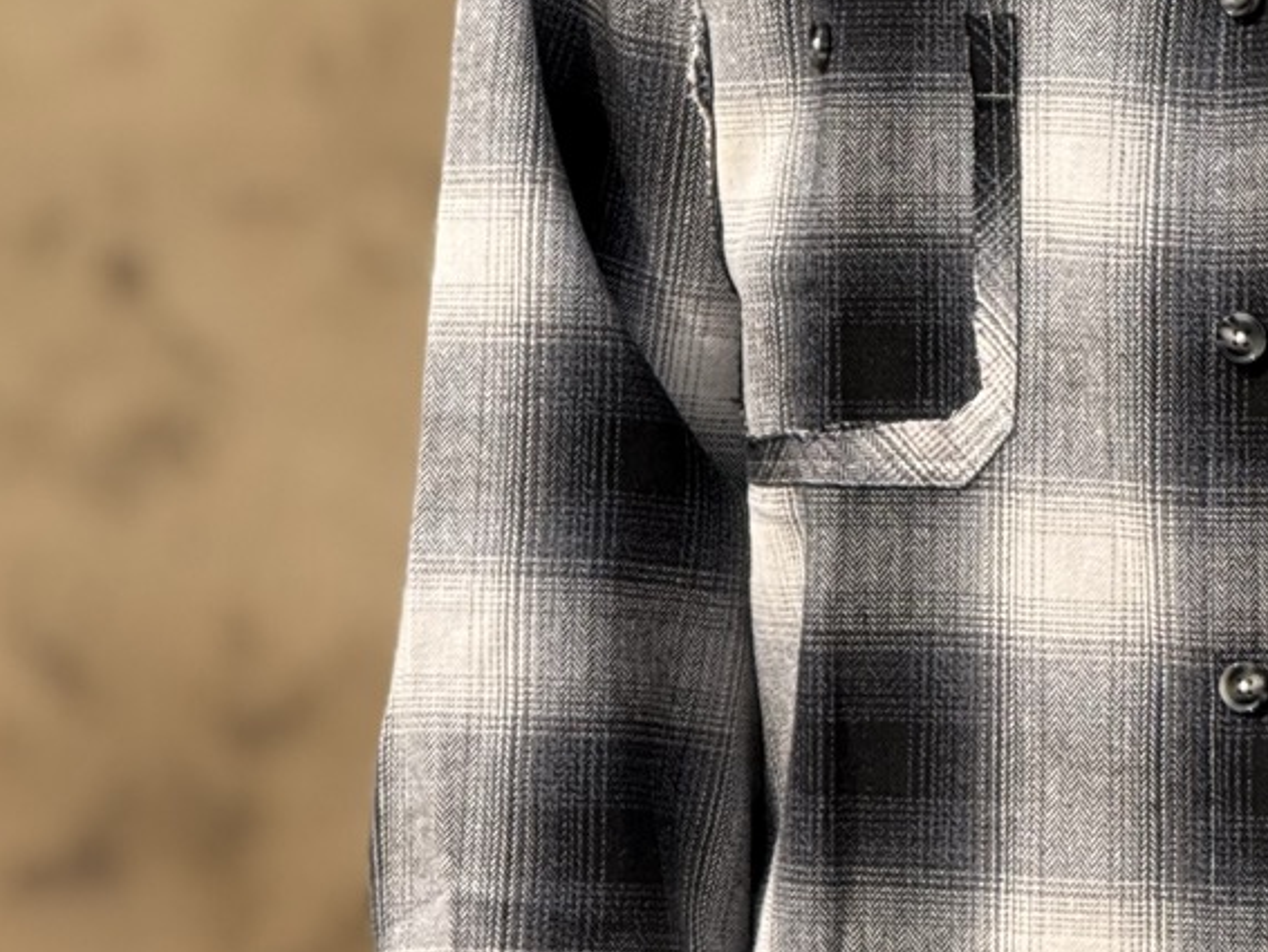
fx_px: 12423
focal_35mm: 339
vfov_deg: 4.4
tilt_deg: -6.6
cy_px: 112
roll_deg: +0.0
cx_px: 1270
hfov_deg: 5.8
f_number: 2.8
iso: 64
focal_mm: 15.66
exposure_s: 1/1064
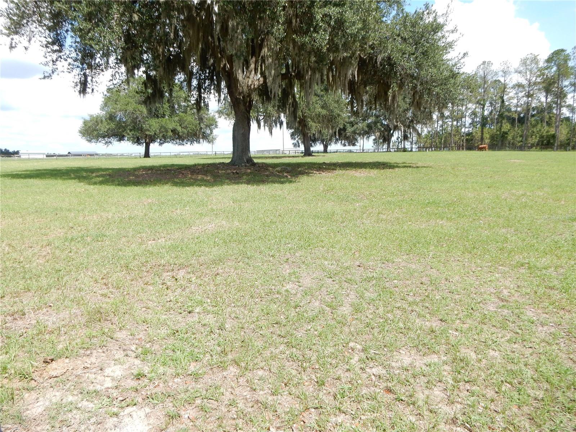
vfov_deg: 54.9
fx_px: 416
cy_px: 216
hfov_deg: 69.4
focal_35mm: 25
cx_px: 288
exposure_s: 1/800
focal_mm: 4.5
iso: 125
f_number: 3.7
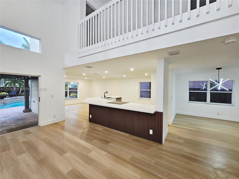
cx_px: 120
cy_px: 90
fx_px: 90
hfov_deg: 106.2
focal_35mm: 13
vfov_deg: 89.9
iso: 200
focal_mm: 2.2
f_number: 2.2
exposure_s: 1/60.2
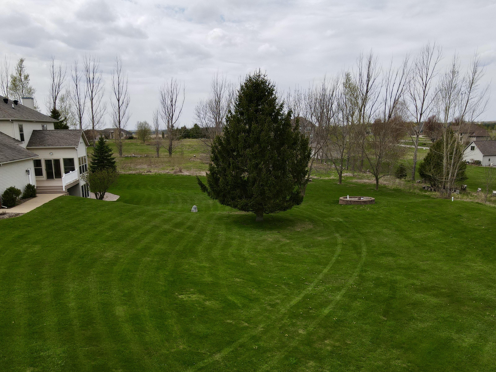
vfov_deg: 46.4
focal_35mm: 30
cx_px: 248
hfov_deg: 60.0
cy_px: 230
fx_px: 430
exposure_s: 1/800
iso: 100
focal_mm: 4.5
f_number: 2.8
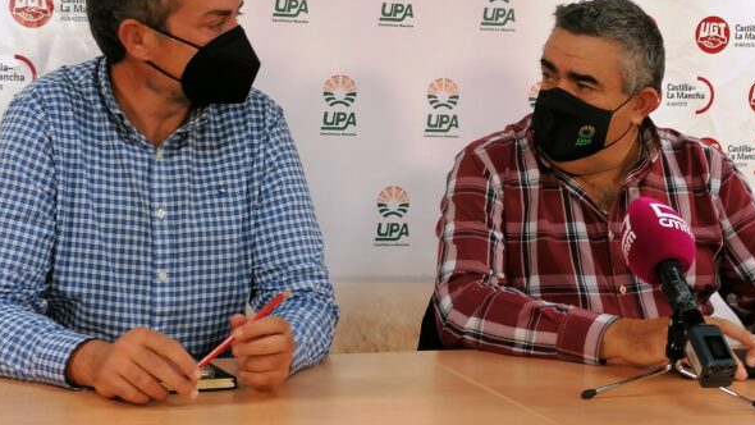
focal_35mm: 72
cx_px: 376
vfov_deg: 16.7
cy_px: 161
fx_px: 1442
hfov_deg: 29.3
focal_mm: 4.75
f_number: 1.8
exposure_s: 1/50
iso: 50
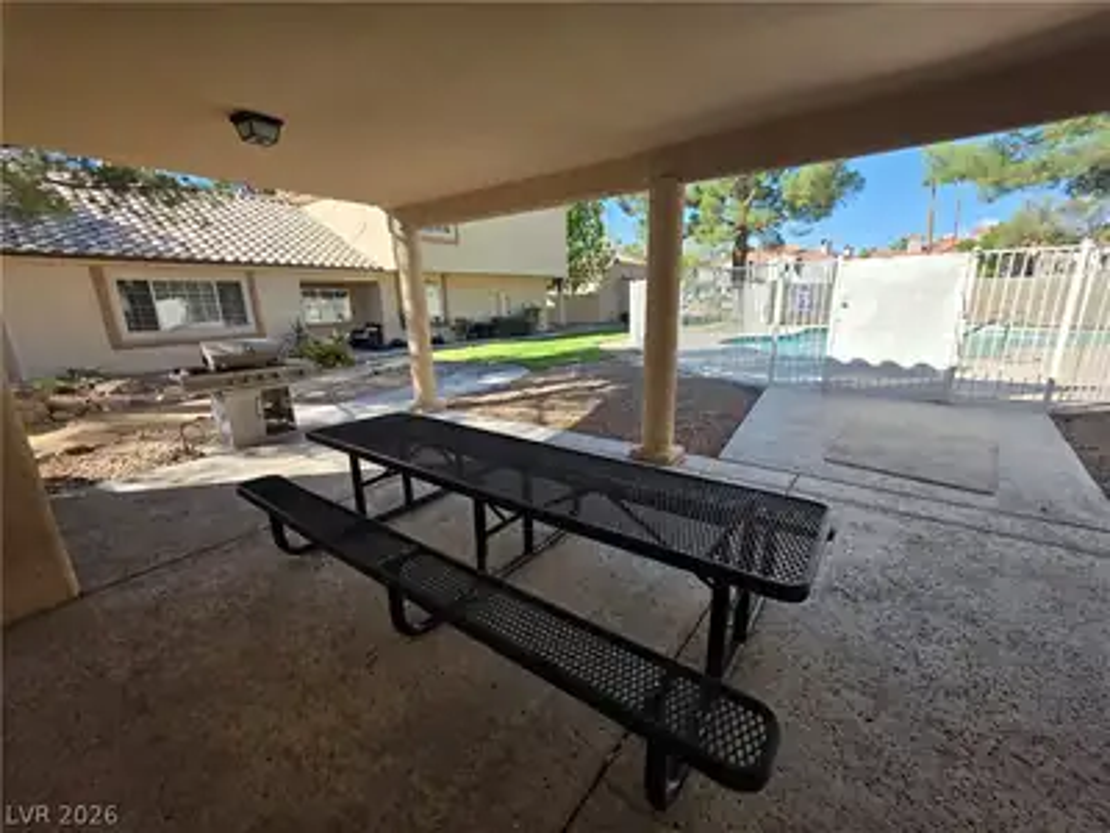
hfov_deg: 106.2
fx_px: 417
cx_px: 555
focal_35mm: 13
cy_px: 416
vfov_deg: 89.9
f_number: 1.9
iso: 40
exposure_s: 1/803
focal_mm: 2.2
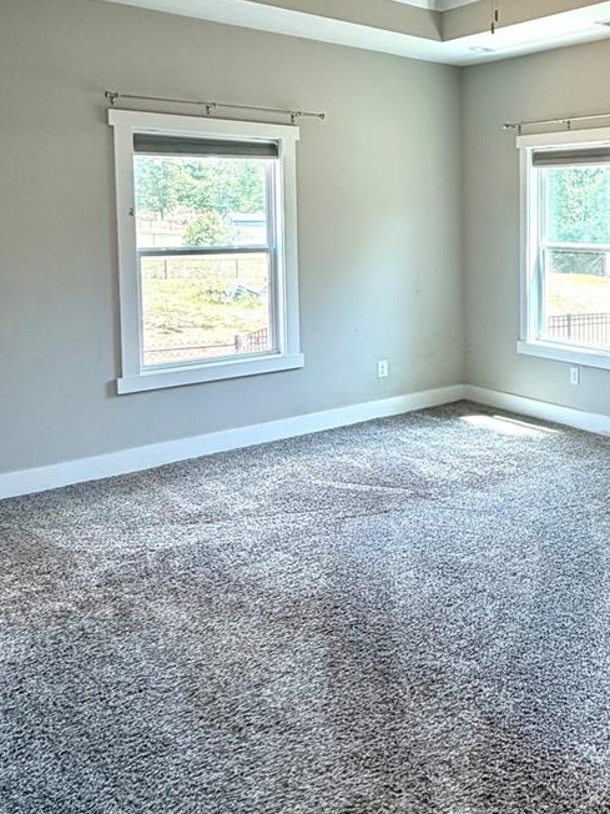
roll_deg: -1.0
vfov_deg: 54.1
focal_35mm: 33
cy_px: 265
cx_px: 642
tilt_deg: -3.3
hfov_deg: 37.2
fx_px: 775
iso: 125
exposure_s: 1/120
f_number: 2.2
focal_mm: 2.22
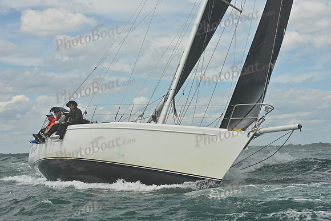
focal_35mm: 85
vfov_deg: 16.1
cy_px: 110
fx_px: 782
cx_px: 166
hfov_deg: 23.9
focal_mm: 85
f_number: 10
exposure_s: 1/1250
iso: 320
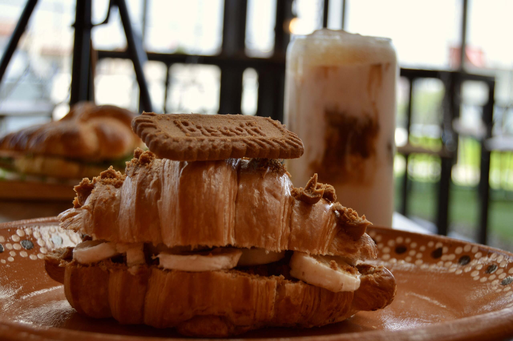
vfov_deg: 26.4
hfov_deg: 38.9
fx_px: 726
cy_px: 170
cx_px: 256
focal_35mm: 51
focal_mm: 34
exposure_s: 1/160
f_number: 4.5
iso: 100
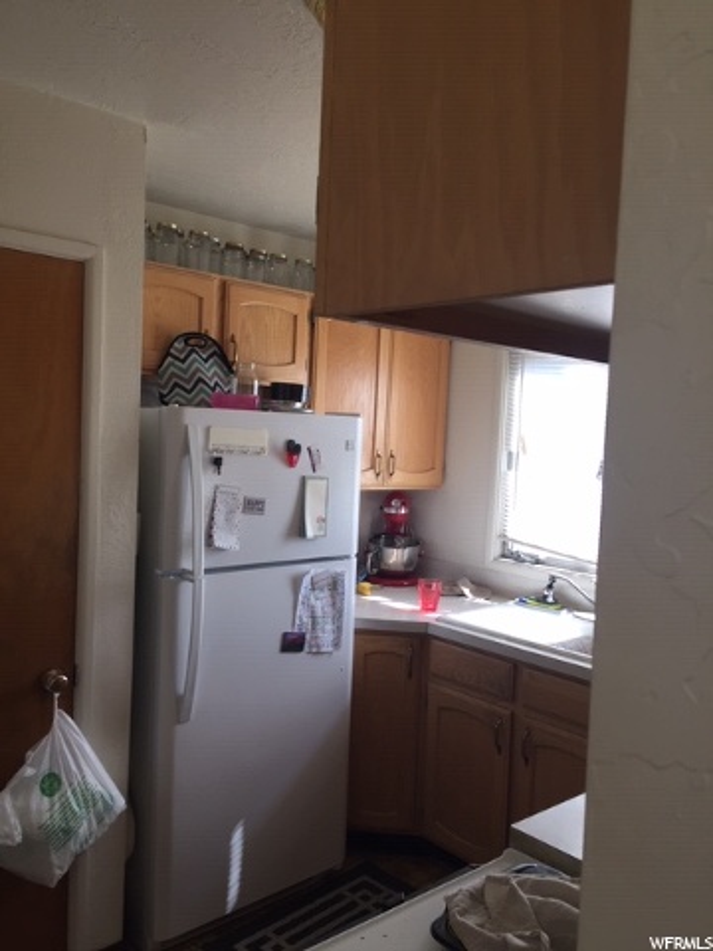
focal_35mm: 29
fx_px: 796
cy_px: 476
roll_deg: -2.1
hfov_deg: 48.2
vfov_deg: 61.7
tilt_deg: -0.8
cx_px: 356
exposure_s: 1/120
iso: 40
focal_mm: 4.15
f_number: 2.2
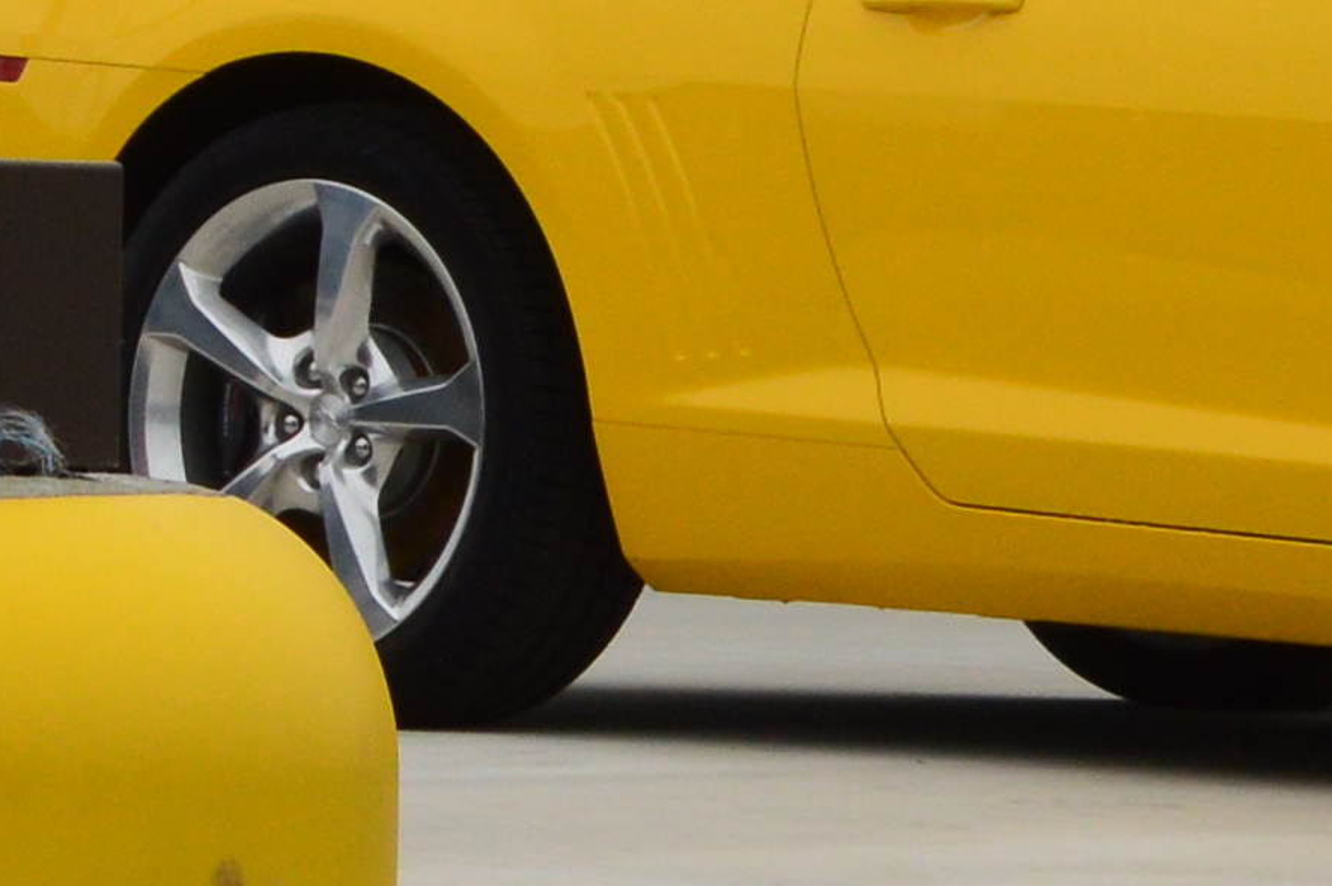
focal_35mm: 265
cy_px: -854
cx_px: -560
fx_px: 9799
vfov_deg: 5.1
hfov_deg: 7.7
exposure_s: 1/320
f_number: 10
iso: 400
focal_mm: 26
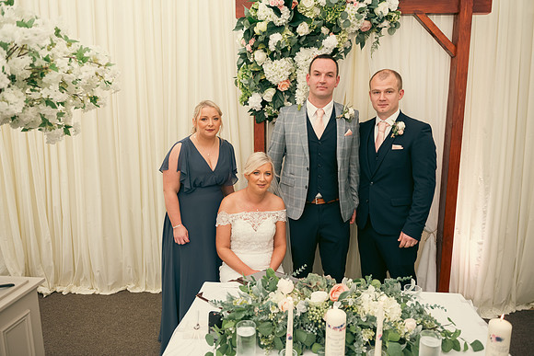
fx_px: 415
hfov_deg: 65.5
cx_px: 267
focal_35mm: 28
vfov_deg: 46.4
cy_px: 178
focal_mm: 28
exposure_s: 1/160
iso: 500
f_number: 3.5
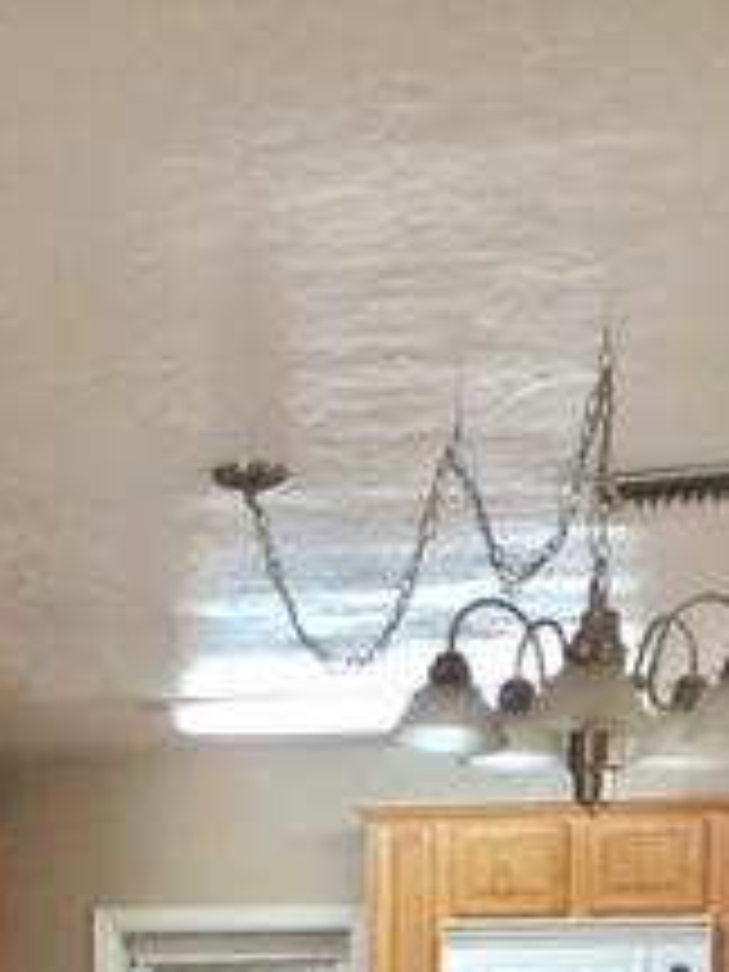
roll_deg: -0.3
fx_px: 2415
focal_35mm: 86
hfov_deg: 17.1
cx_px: 270
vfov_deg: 19.9
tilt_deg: -7.5
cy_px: 1436
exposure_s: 1/15
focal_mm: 4.15
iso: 32
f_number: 2.2
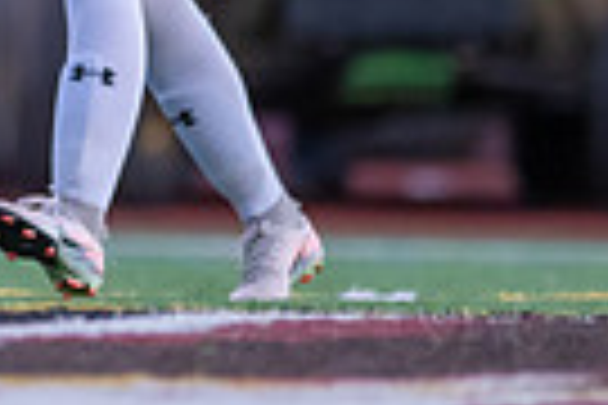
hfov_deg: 1.2
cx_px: -612
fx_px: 29874
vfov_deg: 0.8
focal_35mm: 1769
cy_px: -327
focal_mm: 300
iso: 2200
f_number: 2.8
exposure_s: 1/1600
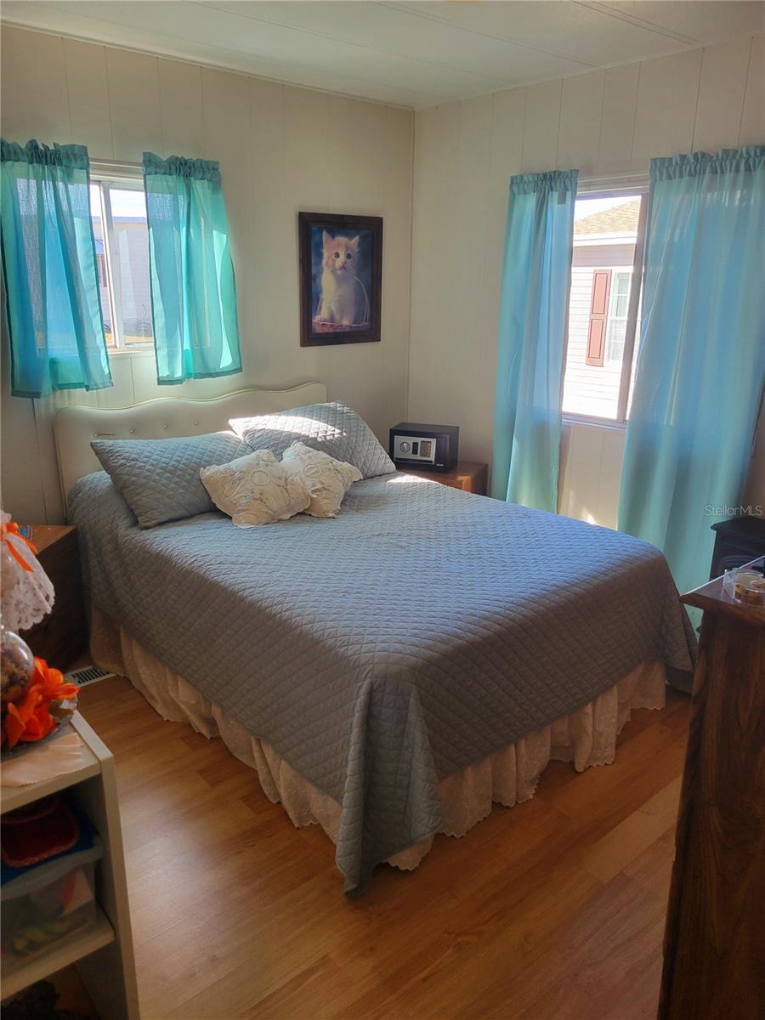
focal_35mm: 26
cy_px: 510
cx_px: 382
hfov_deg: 53.1
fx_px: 766
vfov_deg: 67.3
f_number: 1.8
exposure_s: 1/120
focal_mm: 5.4
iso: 100
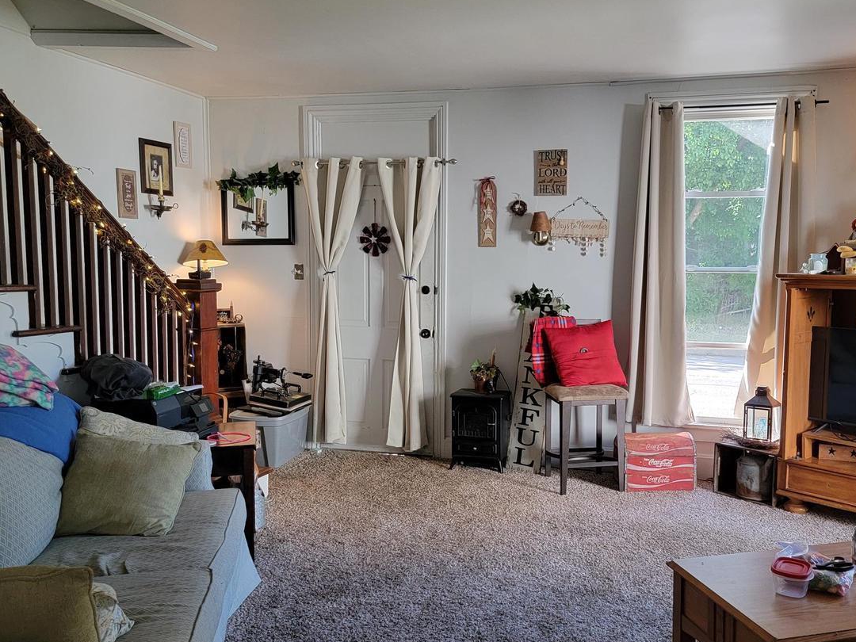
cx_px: 494
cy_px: 346
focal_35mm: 32
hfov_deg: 56.6
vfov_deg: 44.1
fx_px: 791
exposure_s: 1/120
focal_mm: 6.7
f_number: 1.8
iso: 250
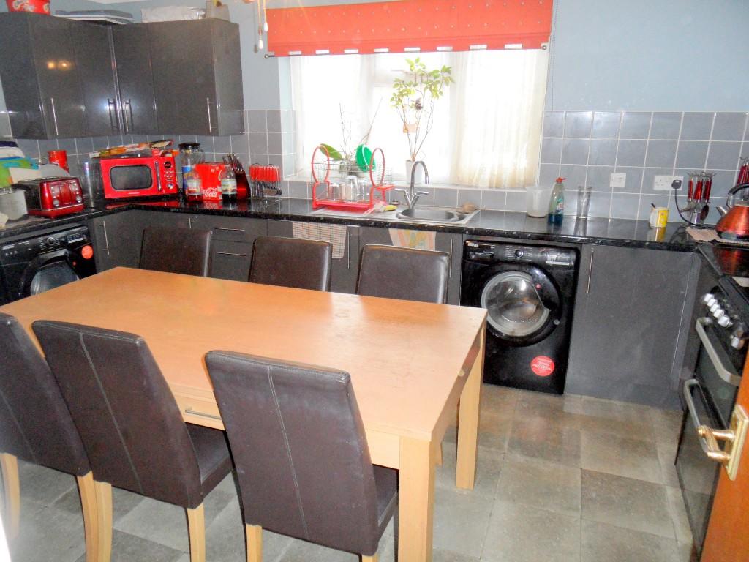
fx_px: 519
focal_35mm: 24
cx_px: 374
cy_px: 281
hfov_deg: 71.6
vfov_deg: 56.8
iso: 240
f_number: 3.2
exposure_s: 1/30
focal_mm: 3.9
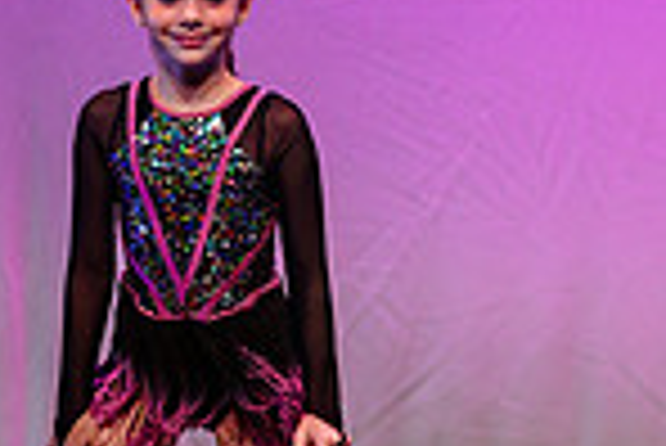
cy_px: 144
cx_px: 1377
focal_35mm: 719
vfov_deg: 1.9
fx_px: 13314
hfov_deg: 2.8
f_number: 2.8
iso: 1600
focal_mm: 160
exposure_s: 1/640
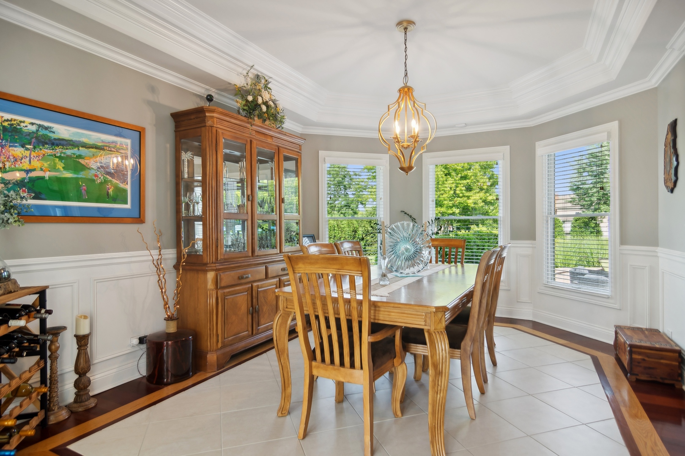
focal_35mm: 18
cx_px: 342
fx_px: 342
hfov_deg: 90.0
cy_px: 228
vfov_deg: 67.4
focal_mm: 12
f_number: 8
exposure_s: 1/40
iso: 200
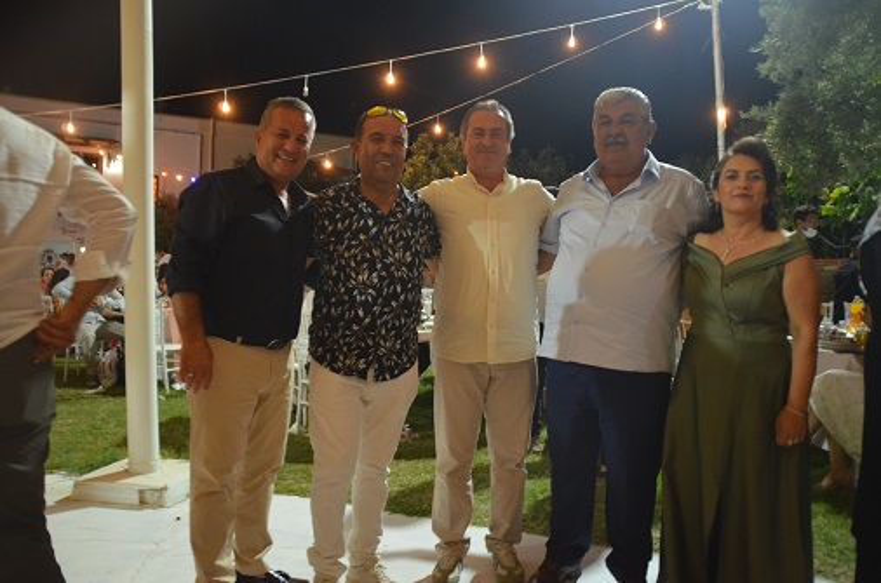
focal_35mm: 102
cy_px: 292
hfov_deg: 20.1
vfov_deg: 13.4
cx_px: 440
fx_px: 2491
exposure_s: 1/60
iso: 1600
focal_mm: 68
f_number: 5.3
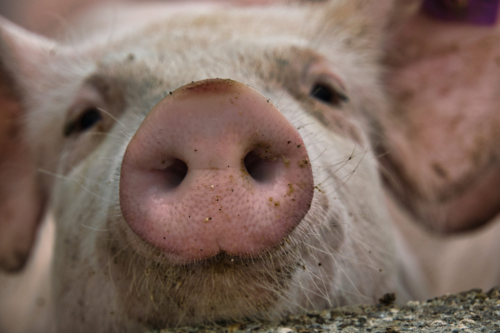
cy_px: 166
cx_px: 250
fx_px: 2583
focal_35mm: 186
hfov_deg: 11.1
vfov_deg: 7.4
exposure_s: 1/250
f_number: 8
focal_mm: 124
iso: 500
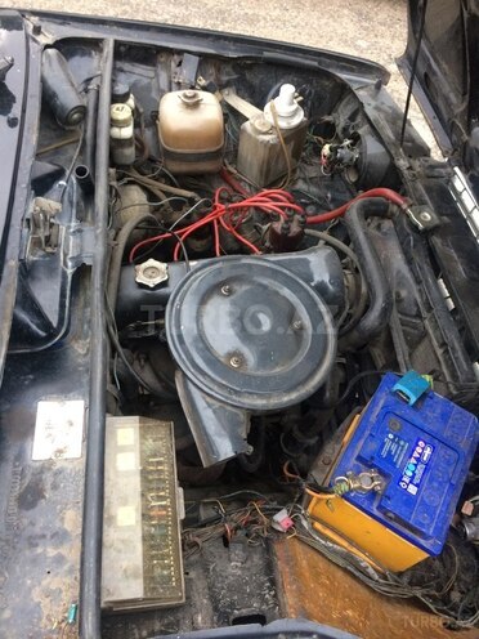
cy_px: 320
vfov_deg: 61.7
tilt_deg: -52.6
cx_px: 240
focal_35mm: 29
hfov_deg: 48.2
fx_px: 535
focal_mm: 4.15
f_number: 2.2
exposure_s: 1/33
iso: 160
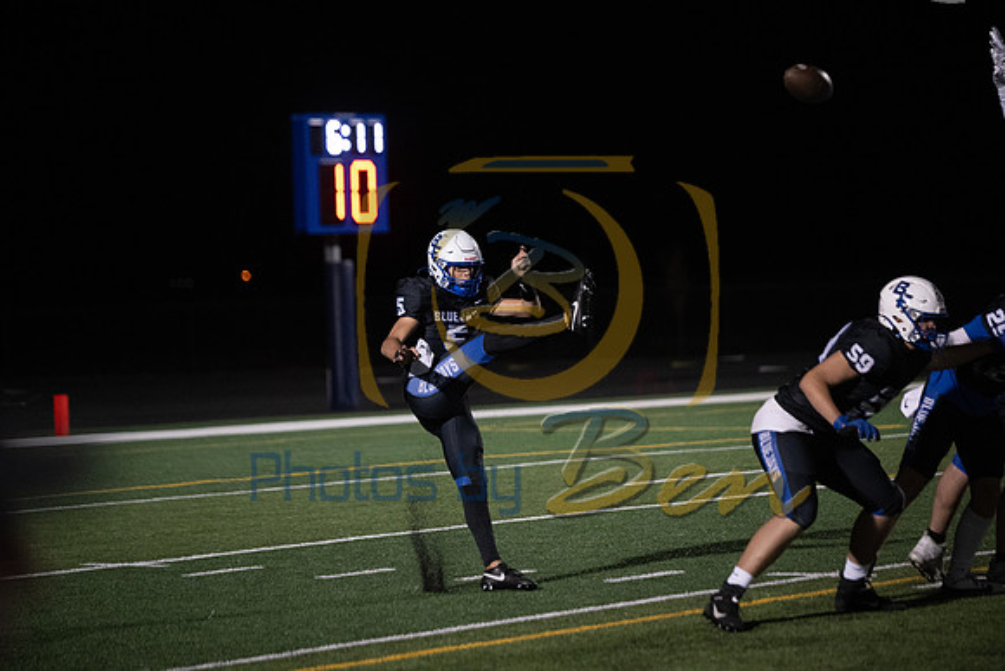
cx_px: 502
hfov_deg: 12.8
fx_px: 4468
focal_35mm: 160
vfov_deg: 8.6
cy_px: 336
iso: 5000
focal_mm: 160
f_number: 2.8
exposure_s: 1/1250
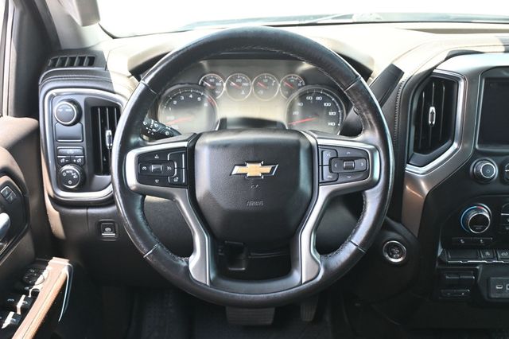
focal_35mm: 36
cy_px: 170
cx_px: 254
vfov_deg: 36.8
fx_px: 509
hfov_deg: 53.2
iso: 1000
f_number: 4.2
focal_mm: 24
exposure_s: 1/125
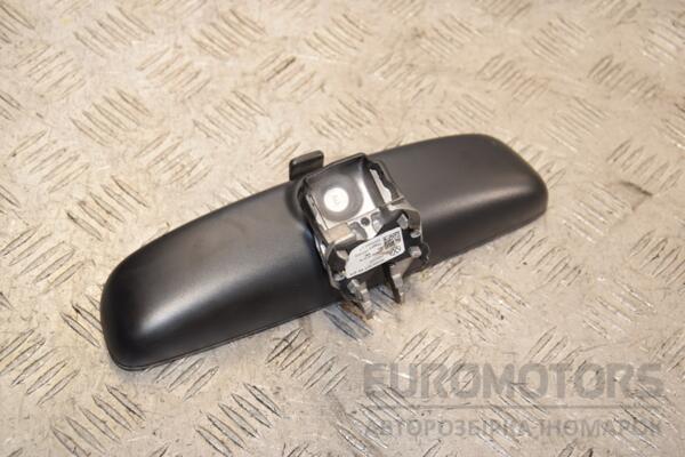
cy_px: 228
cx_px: 342
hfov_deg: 26.0
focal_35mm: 78
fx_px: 1484
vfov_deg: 17.5
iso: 800
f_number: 6.3
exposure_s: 1/200
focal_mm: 52
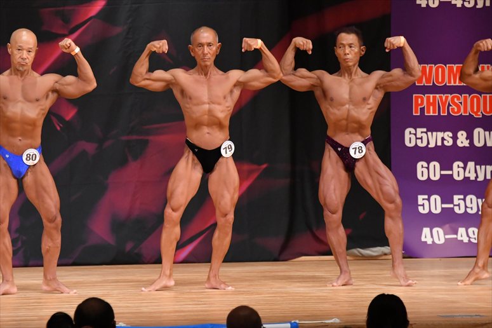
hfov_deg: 7.2
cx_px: 246
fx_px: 3893
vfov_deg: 4.8
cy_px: 164
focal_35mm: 285
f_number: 5.6
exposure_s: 1/400
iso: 5600
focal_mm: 190
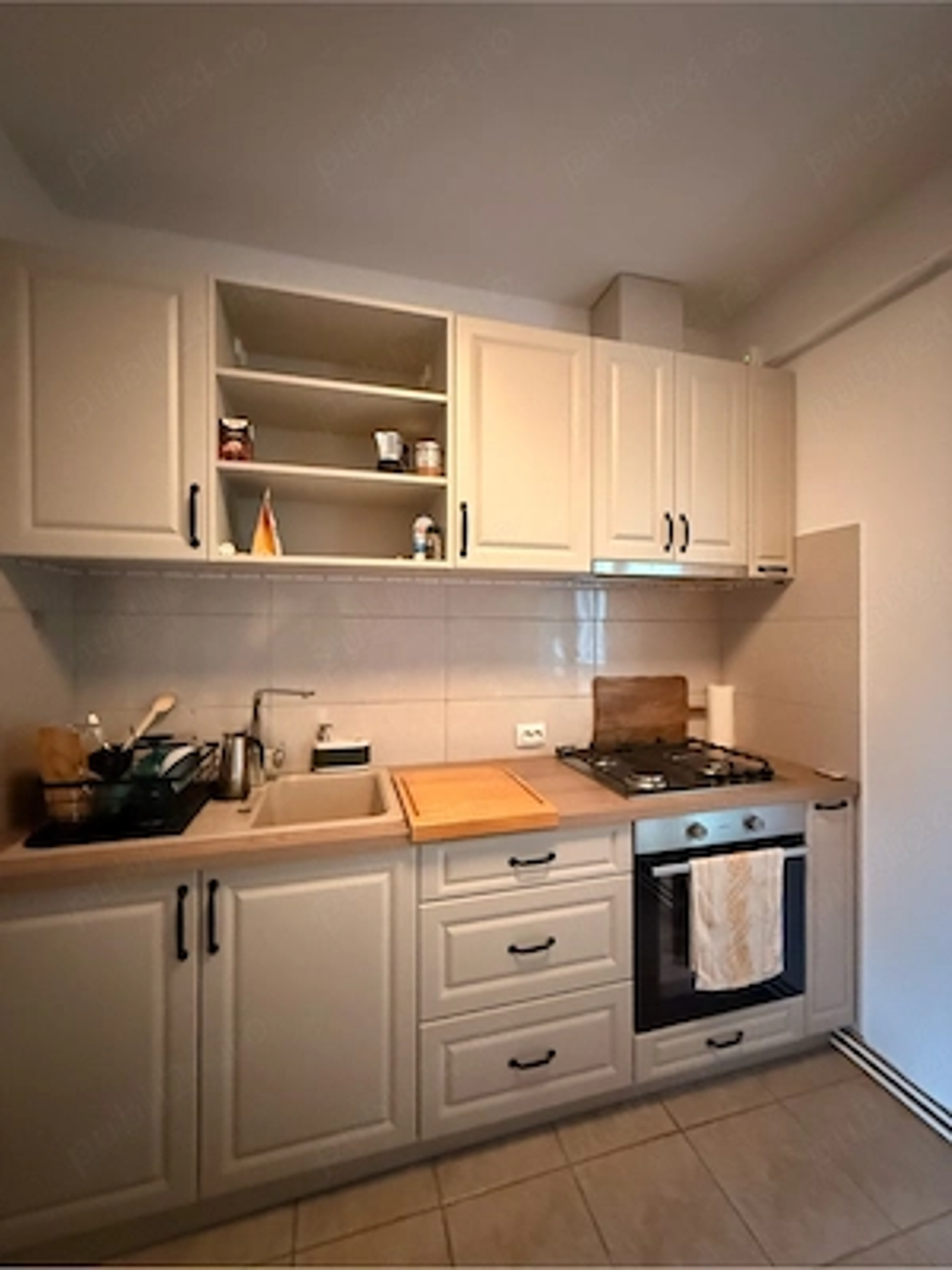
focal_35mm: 14
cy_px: 635
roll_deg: +0.0
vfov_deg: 102.1
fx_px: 513
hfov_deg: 85.7
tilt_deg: +0.4
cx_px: 476
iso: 1600
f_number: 2.2
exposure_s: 1/40
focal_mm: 2.22
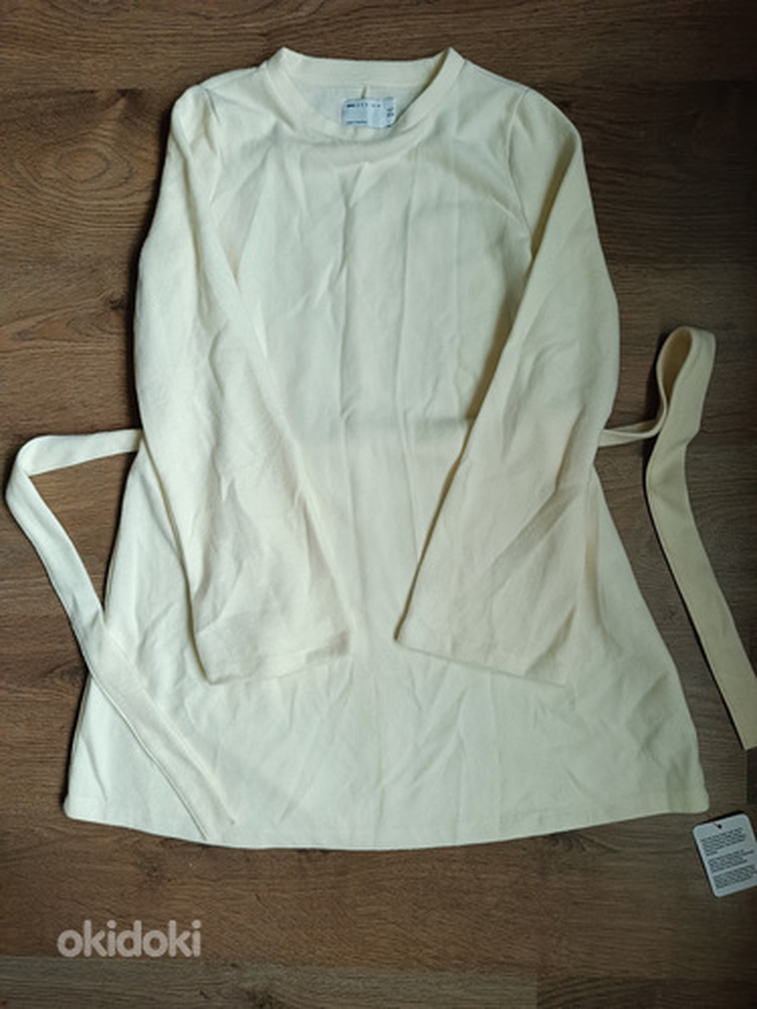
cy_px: 504
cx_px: 378
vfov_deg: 67.3
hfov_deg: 53.1
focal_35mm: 26
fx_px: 758
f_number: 1.75
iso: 640
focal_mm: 5.25
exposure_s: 1/25
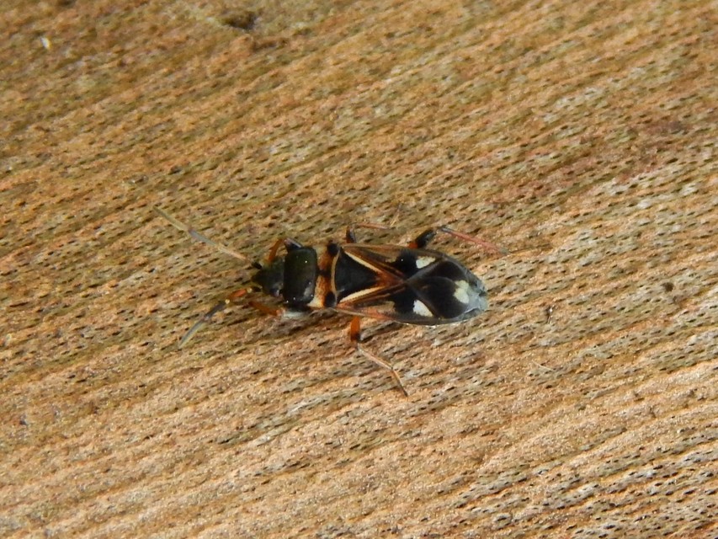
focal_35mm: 104
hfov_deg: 18.9
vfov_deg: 14.2
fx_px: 2157
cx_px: 359
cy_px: 270
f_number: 4.5
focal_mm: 18.7
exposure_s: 1/100
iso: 400
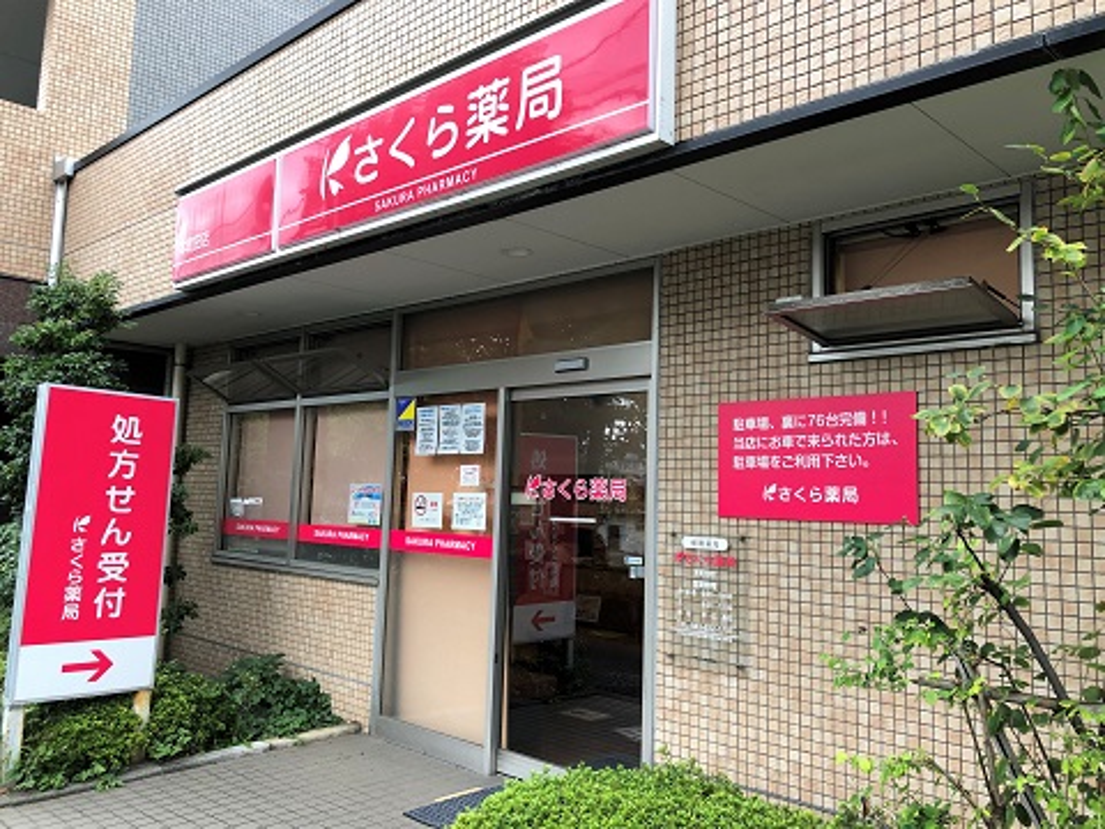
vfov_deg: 49.7
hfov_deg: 63.4
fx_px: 894
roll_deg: -3.0
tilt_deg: +5.4
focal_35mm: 28
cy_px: 414
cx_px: 552
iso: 32
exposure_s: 1/100
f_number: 1.8
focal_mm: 3.99
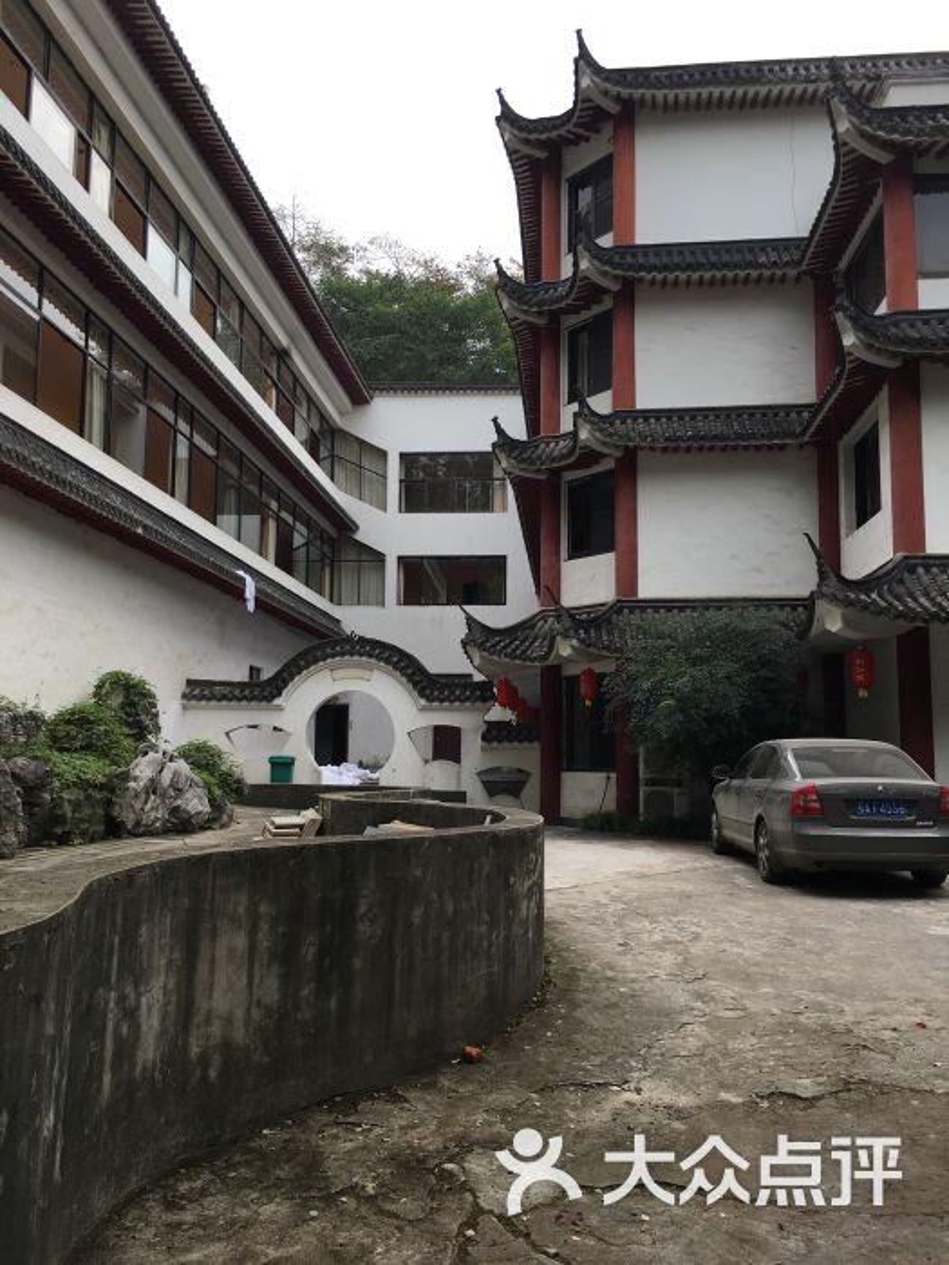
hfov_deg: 48.2
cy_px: 632
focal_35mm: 29
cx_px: 474
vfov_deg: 61.7
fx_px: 1060
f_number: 2.2
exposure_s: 1/668
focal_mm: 4.15
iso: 25
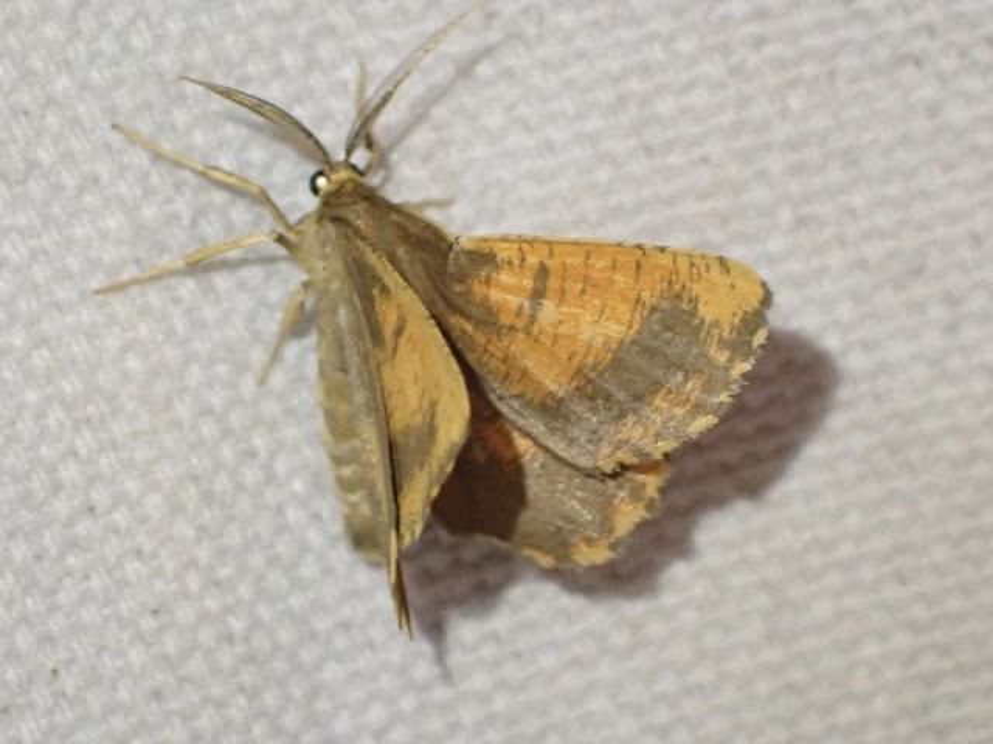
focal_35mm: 100
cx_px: 496
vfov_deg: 14.8
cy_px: 372
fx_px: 2869
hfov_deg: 19.6
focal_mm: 18
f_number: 4.9
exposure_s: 1/30
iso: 500
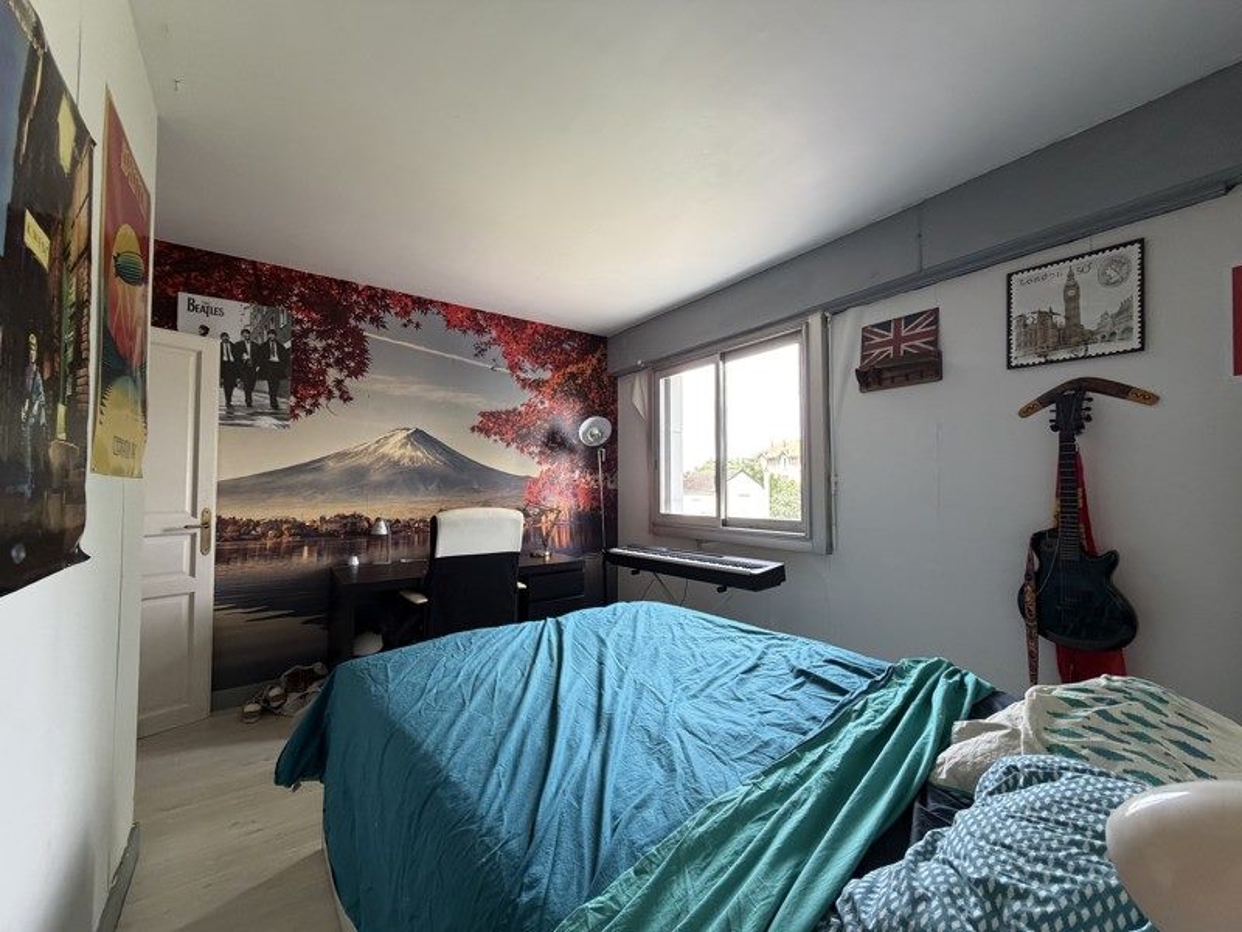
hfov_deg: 102.1
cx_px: 621
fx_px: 502
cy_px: 466
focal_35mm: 14
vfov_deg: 85.7
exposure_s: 1/121
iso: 250
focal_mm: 2.22
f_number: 2.2
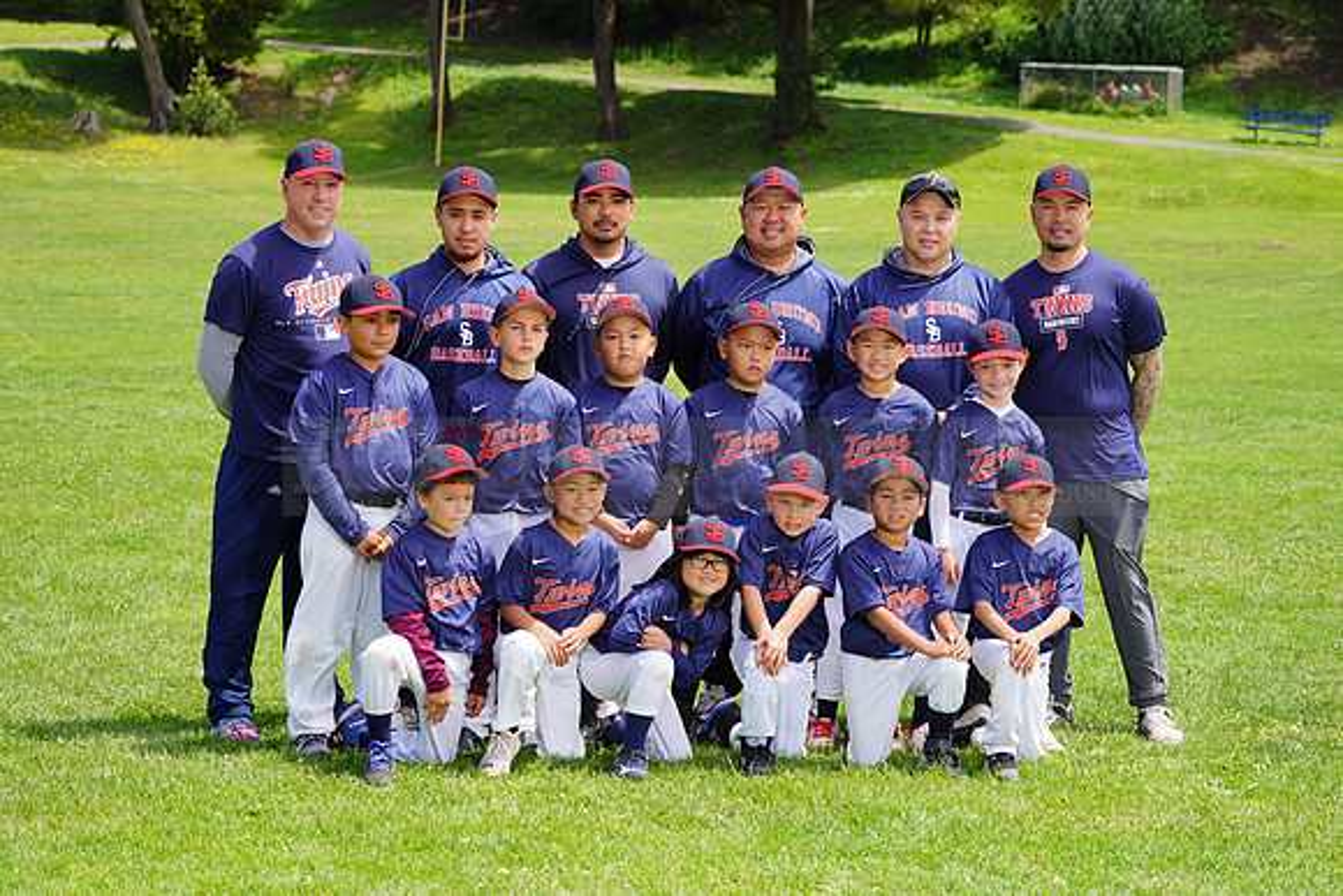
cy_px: 448
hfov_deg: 20.4
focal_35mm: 100
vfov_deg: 13.7
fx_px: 3731
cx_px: 672
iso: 100
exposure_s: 1/250
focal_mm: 100
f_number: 7.1
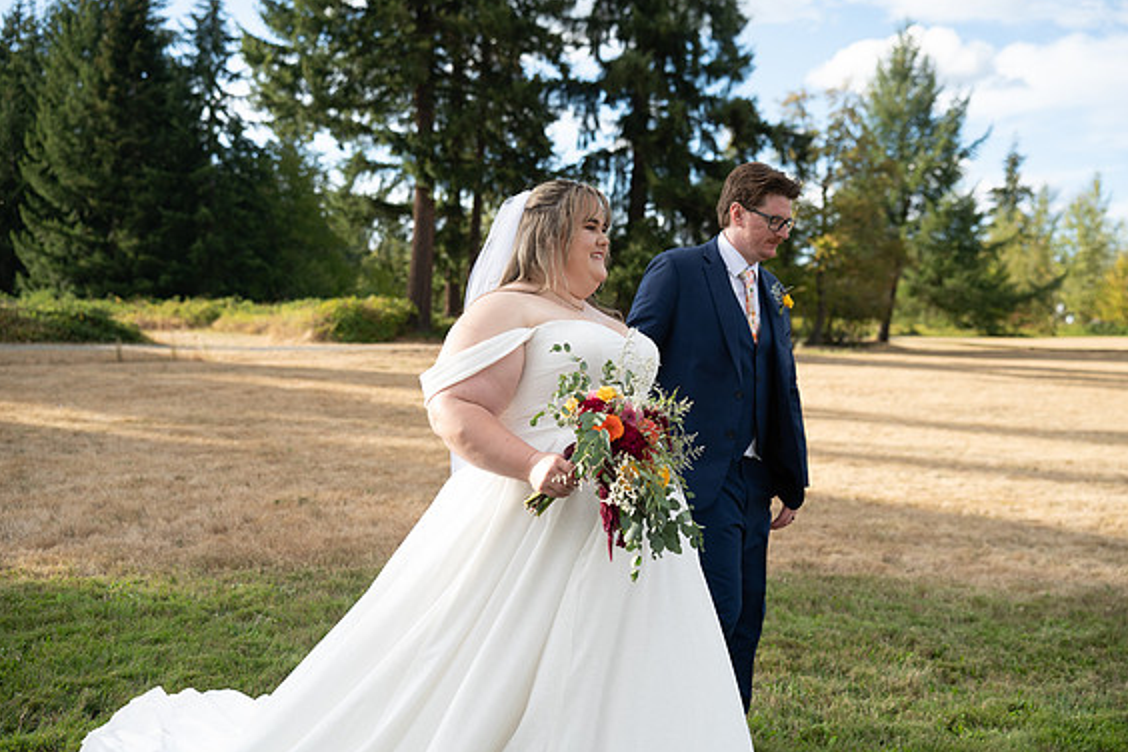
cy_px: 375
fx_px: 1128
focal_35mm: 36
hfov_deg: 53.1
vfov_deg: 36.9
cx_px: 574
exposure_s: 1/2500
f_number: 2.8
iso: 400
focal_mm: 35
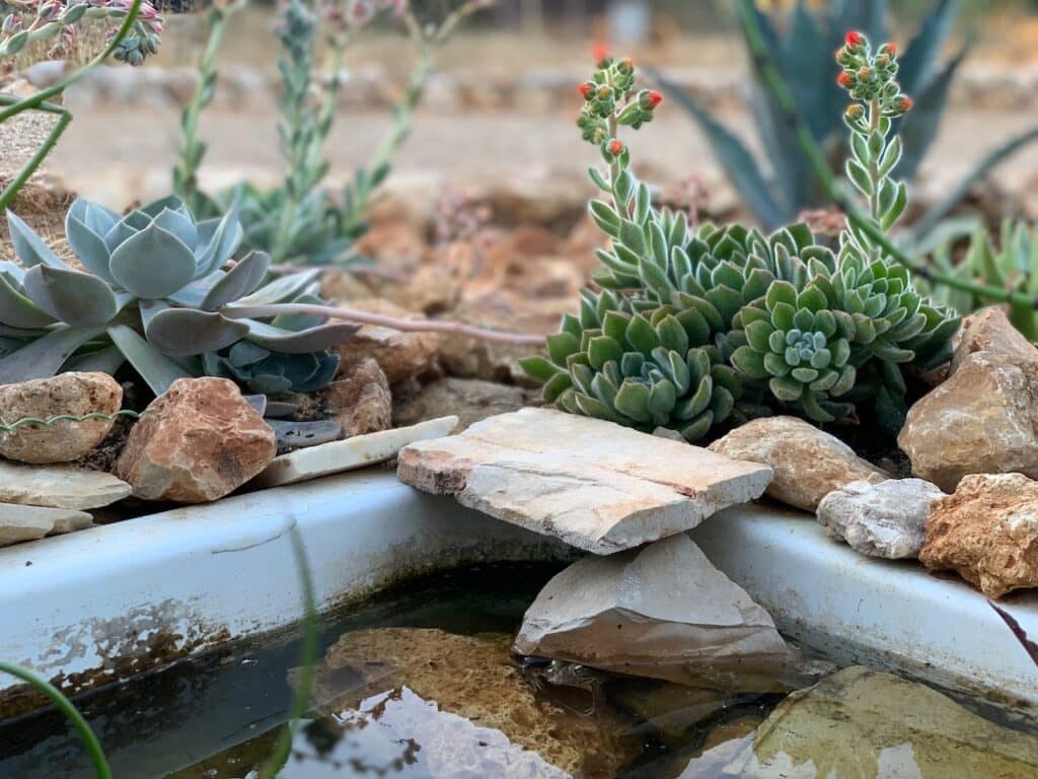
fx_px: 1559
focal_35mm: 52
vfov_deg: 28.0
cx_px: 519
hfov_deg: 36.8
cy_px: 390
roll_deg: +0.2
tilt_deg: -13.4
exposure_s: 1/122
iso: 50
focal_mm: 6
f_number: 2.4
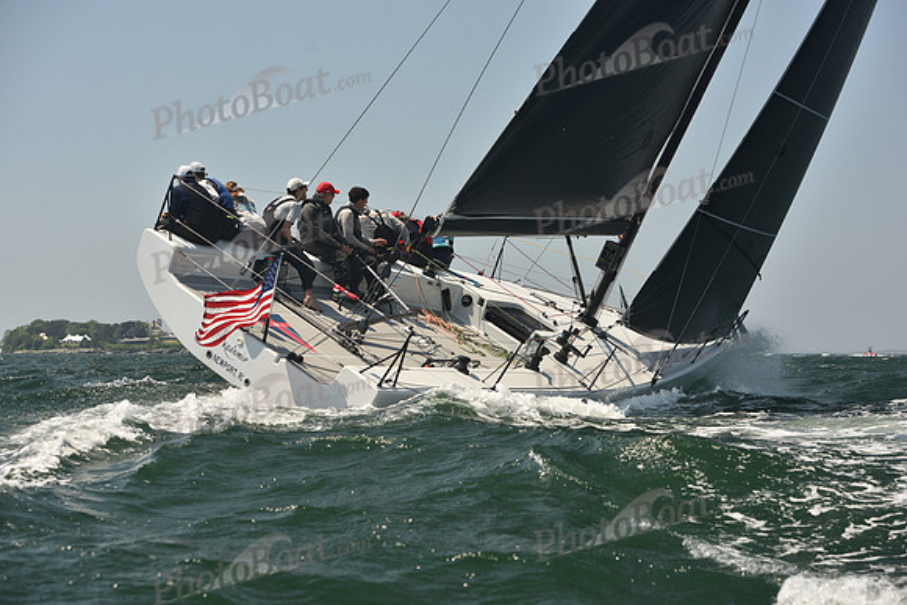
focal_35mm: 70
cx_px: 454
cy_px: 302
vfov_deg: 19.5
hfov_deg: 28.8
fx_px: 1764
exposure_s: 1/640
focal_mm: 70
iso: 250
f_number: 5.6
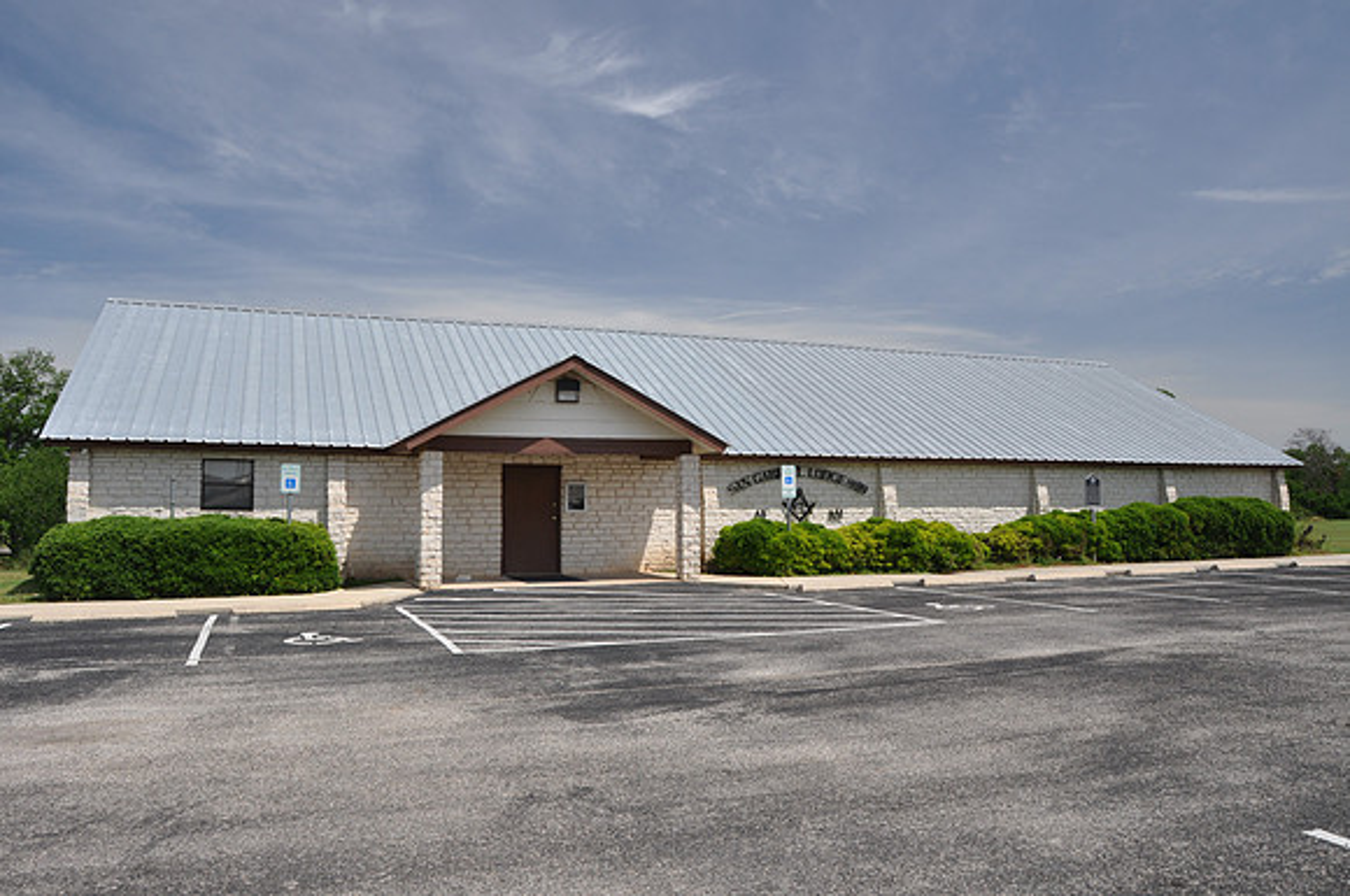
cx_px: 675
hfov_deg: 67.5
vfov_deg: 47.8
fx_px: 1011
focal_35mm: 27
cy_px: 448
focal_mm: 18
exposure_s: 1/125
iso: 200
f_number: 11
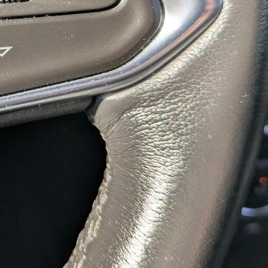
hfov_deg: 24.0
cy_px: 15
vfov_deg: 24.8
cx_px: -28
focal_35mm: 67
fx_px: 587
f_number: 1.89
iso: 42
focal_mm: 5.43
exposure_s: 1/284
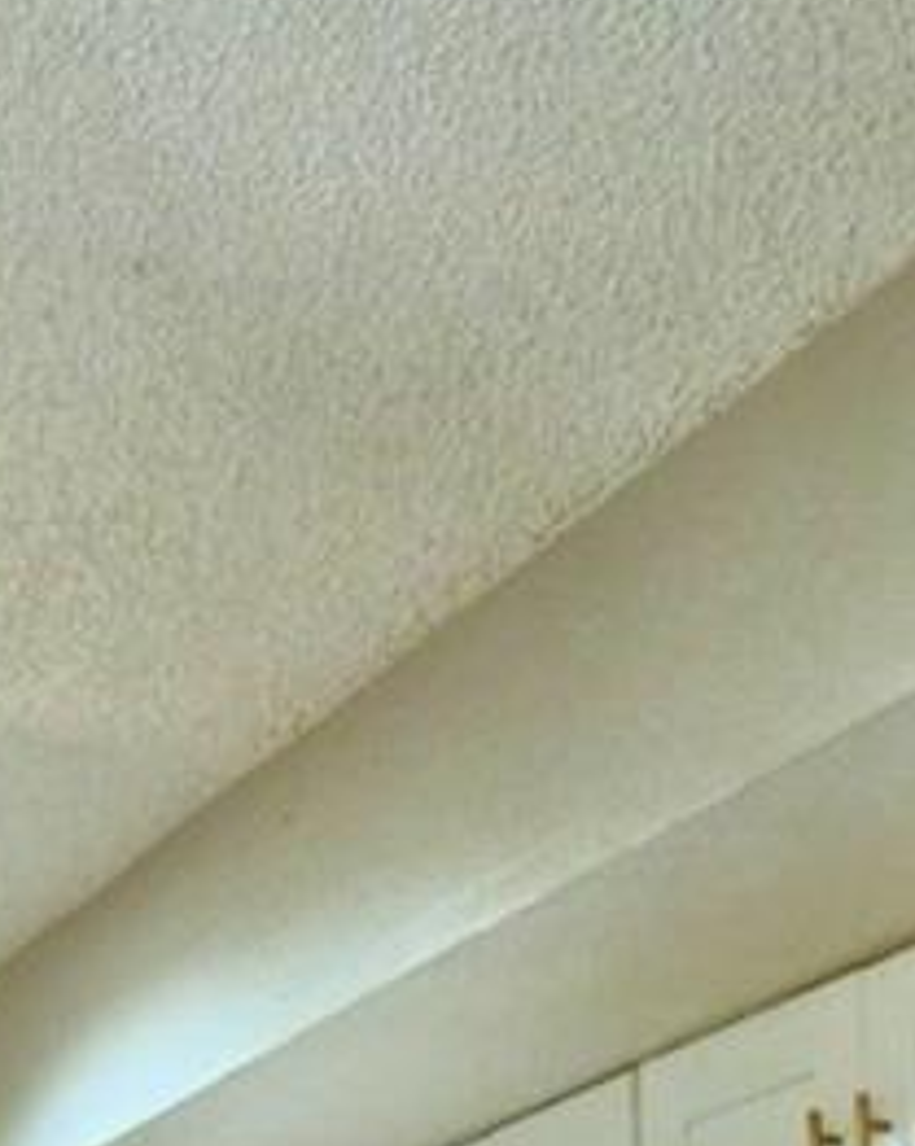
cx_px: 569
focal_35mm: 86
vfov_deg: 19.5
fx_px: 2916
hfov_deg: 17.8
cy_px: 1702
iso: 720
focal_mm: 10
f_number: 4.5
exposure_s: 1/30
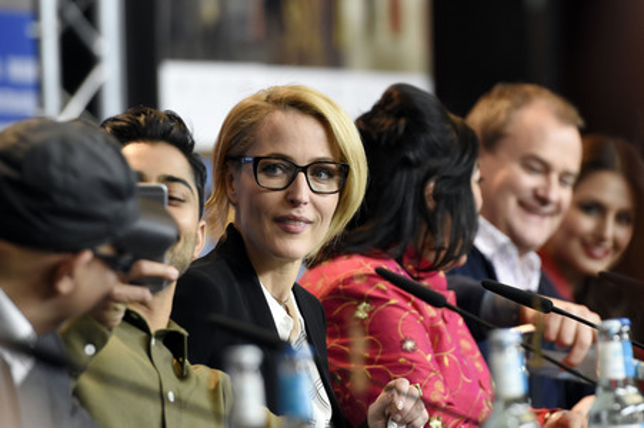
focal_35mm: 300
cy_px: 214
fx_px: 5363
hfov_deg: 6.9
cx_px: 322
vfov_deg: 4.6
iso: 1600
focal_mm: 200
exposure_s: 1/320
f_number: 3.5
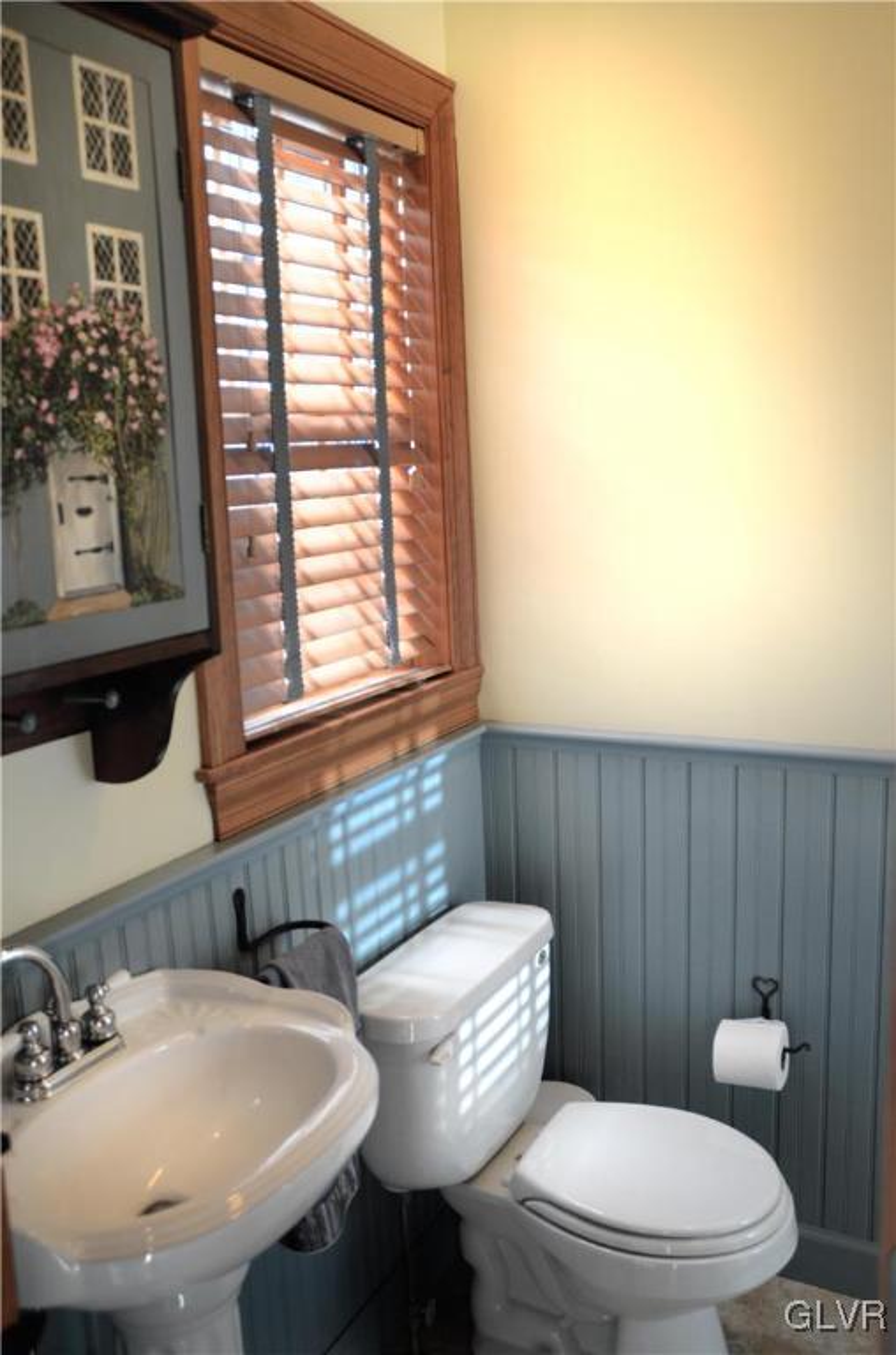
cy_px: 678
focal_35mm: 33
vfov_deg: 57.3
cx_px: 448
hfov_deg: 39.8
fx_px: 1239
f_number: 3.5
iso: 320
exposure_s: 1/40
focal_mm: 22
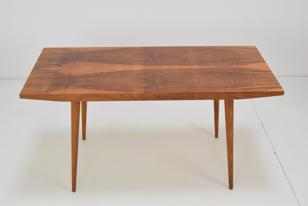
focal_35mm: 48
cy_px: 103
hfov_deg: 41.1
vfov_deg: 28.1
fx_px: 411
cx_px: 154
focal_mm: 32
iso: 1600
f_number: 7.1
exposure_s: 1/200
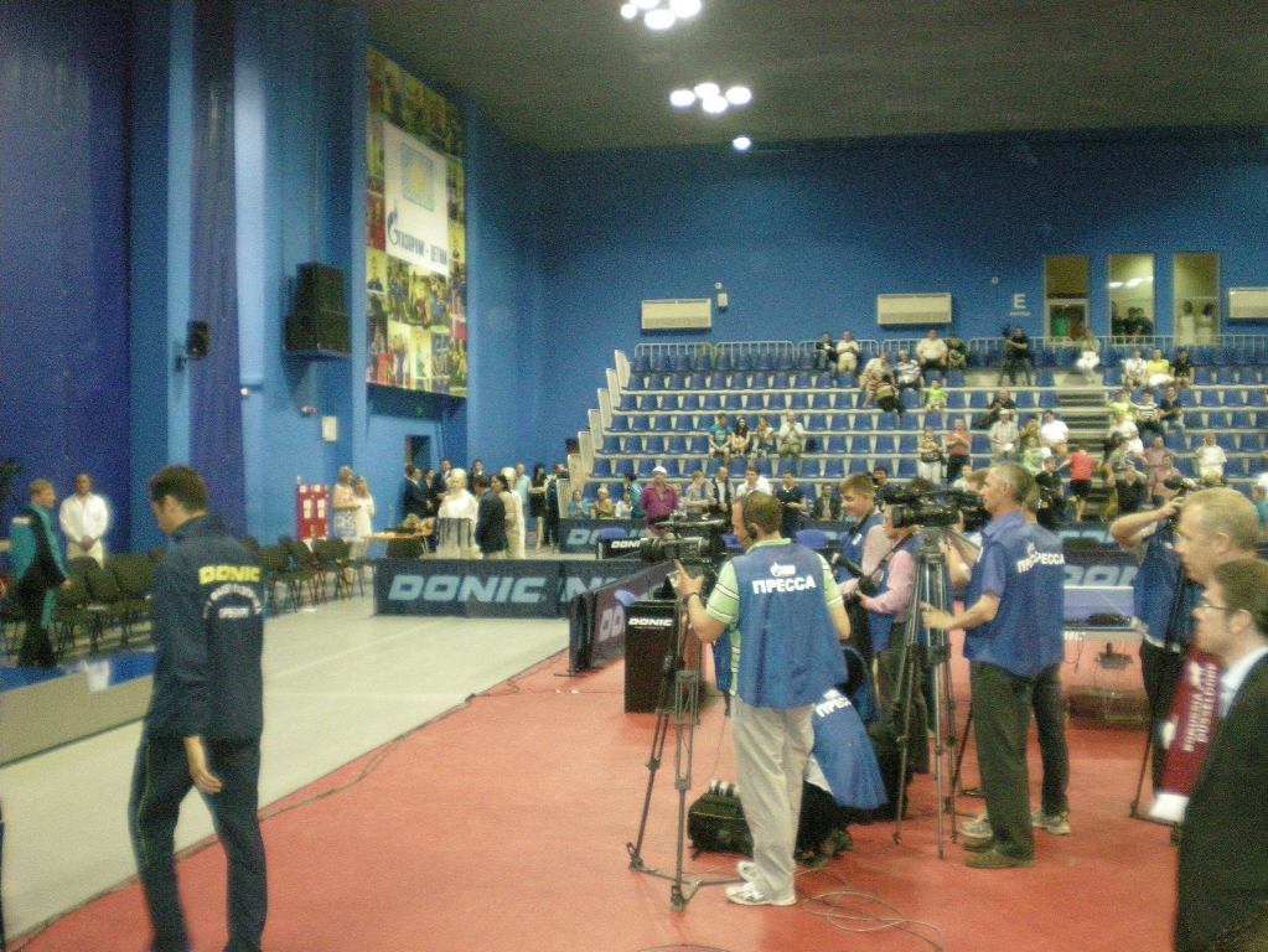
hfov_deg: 49.0
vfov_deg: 37.7
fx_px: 1392
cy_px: 476
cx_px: 634
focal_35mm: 38
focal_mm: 6.3
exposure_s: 1/60
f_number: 3.1
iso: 786
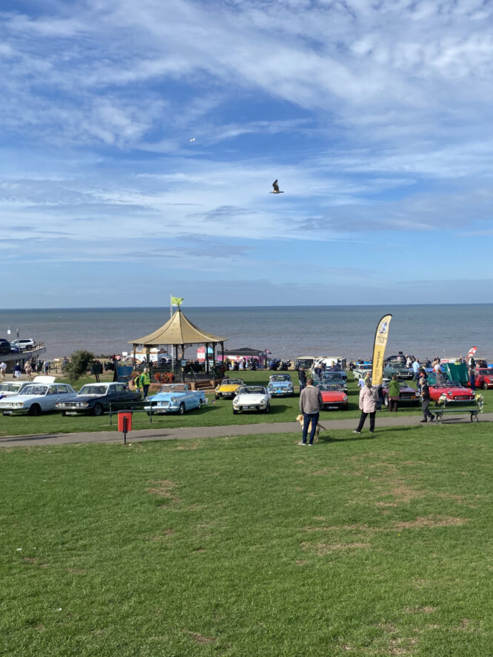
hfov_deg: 39.9
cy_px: 331
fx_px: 664
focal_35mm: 35
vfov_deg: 52.6
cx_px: 355
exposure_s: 1/3846
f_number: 1.8
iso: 32
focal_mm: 4.2
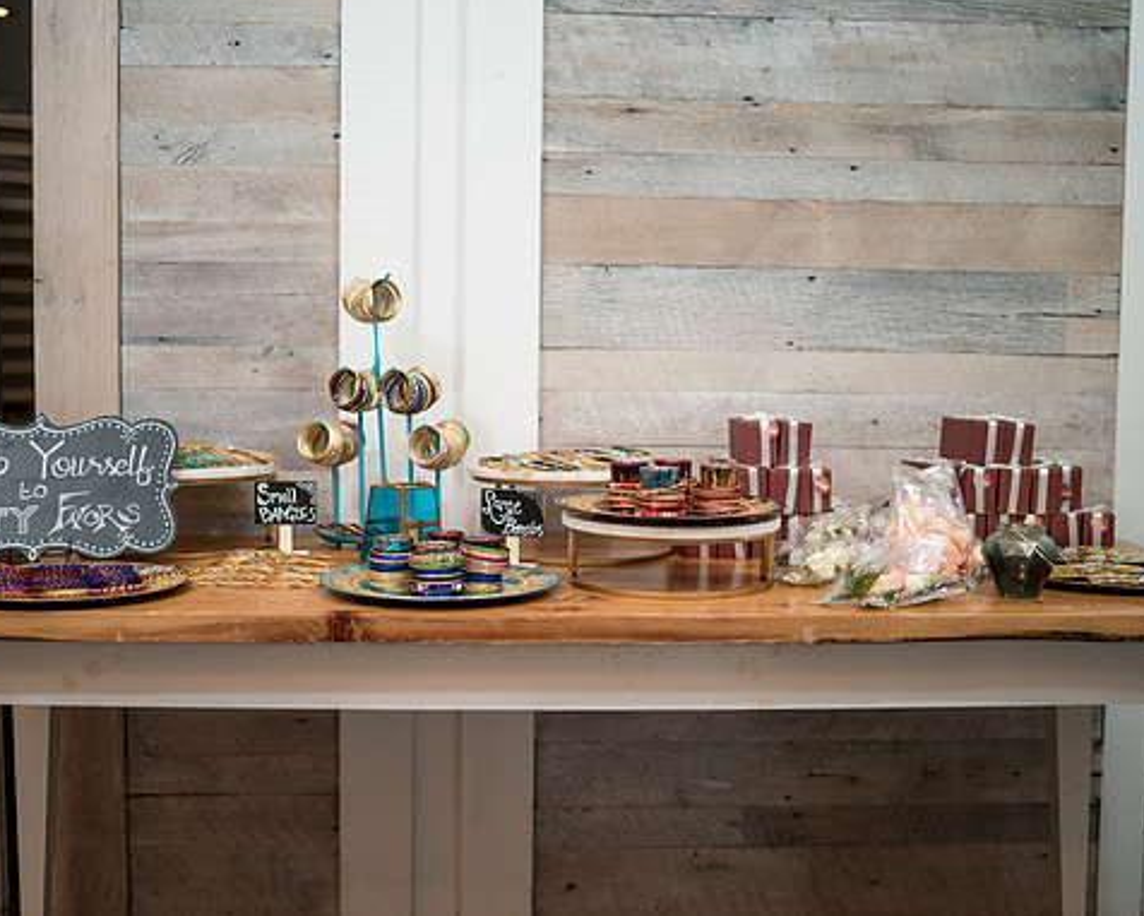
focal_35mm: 40
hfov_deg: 45.8
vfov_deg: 37.3
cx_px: 548
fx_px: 1355
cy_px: 453
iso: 1000
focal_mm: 35
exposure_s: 1/200
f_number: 1.4
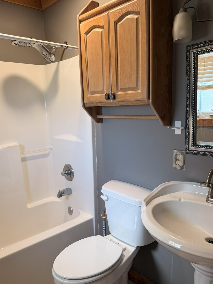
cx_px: 105
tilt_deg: -10.1
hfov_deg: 49.8
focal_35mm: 28
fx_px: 230
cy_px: 143
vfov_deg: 63.4
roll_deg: +2.0
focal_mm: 6.76
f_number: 1.78
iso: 200
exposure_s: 1/120
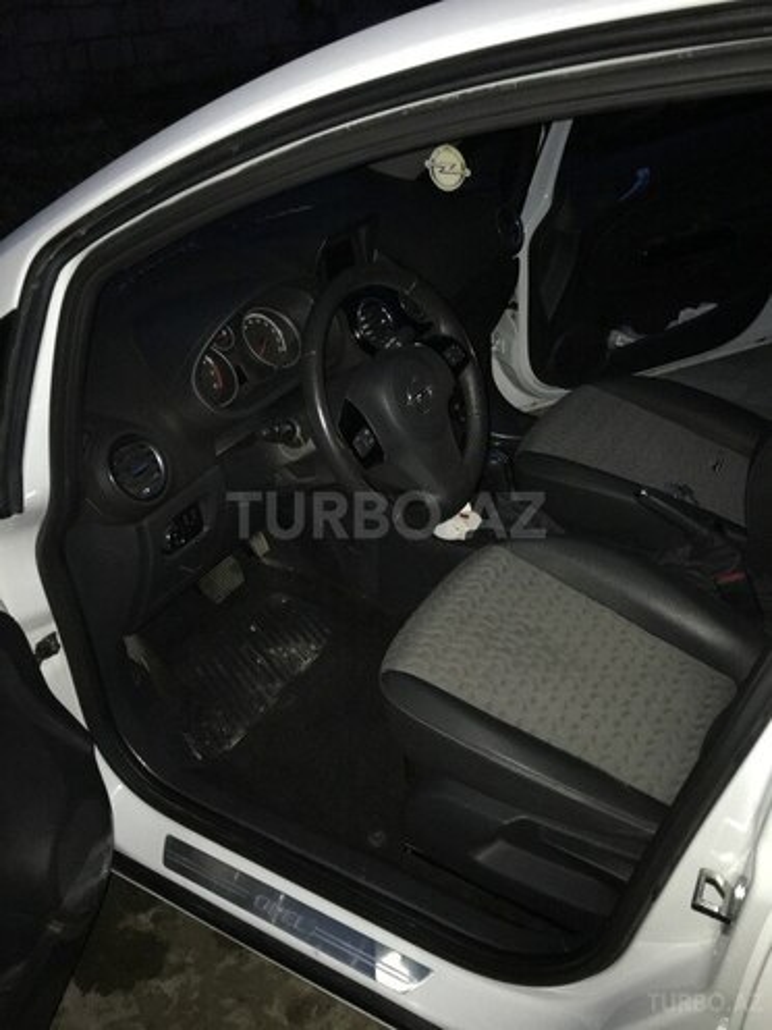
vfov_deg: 61.7
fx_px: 862
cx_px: 386
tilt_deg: -33.1
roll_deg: +3.6
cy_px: 515
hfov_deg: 48.2
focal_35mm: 29
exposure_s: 1/17
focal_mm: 4.15
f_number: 2.2
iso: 320
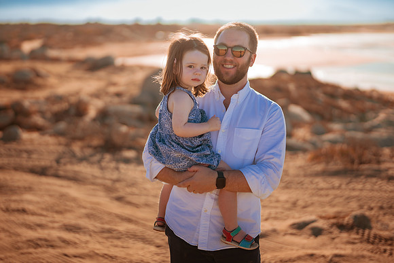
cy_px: 132
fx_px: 635
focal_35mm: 58
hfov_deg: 34.5
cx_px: 197
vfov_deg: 23.4
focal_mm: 58
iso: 50
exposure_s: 1/8000
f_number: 1.4
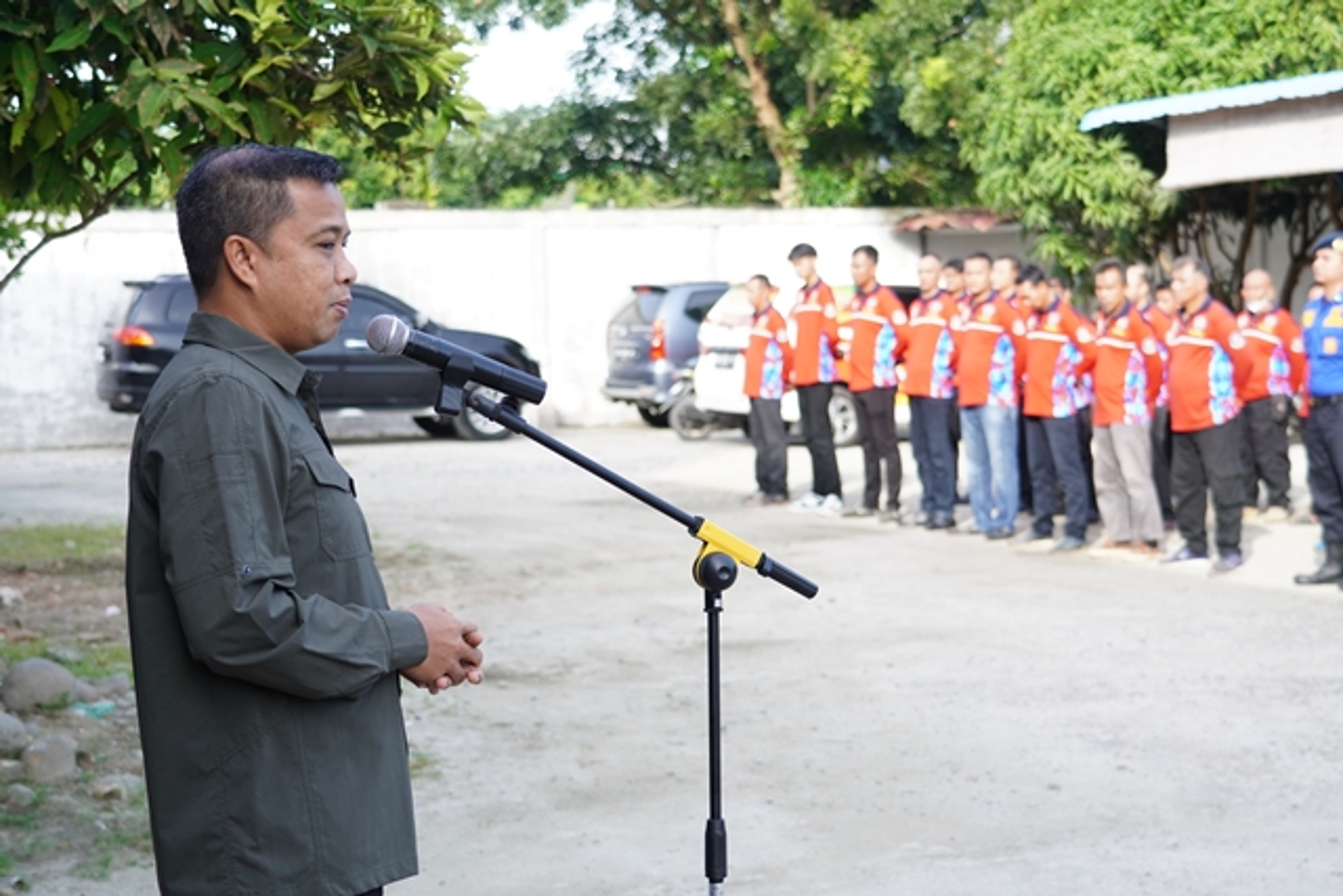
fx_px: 2351
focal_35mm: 63
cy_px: 448
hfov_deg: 31.9
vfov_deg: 21.6
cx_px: 672
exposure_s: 1/250
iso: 200
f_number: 4
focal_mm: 42
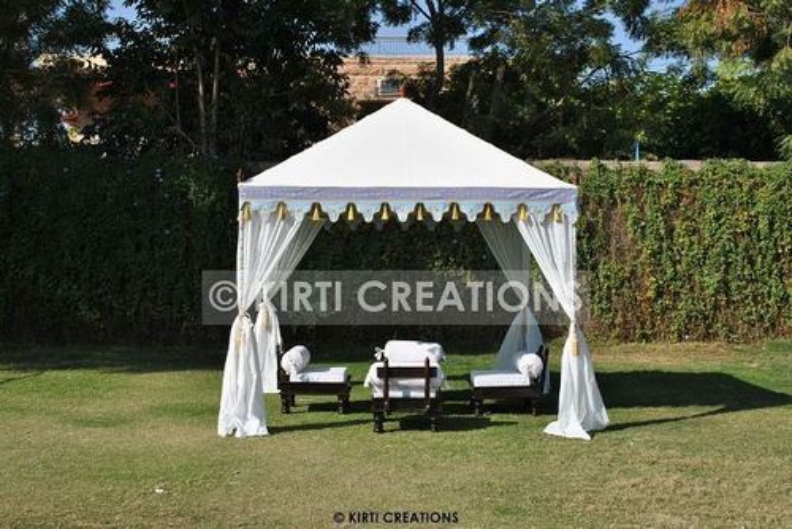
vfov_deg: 28.1
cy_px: 264
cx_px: 396
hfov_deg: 41.1
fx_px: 1057
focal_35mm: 48
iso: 100
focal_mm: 32
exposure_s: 1/320
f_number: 9
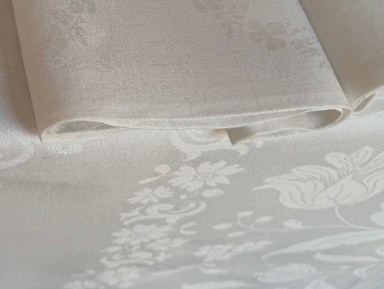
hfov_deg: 28.9
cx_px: 26
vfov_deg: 22.0
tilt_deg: -52.3
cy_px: -7
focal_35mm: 64
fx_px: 710
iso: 64
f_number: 1.78
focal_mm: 6.76
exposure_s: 1/243
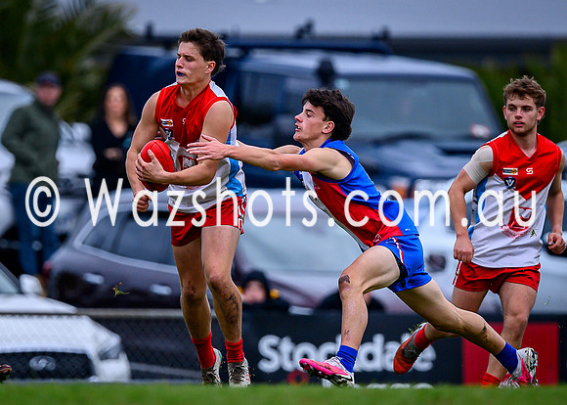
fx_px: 17315
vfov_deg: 1.3
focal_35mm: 1076
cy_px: 202
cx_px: 266
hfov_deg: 1.9
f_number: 4
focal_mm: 500
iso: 560
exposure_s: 1/1600
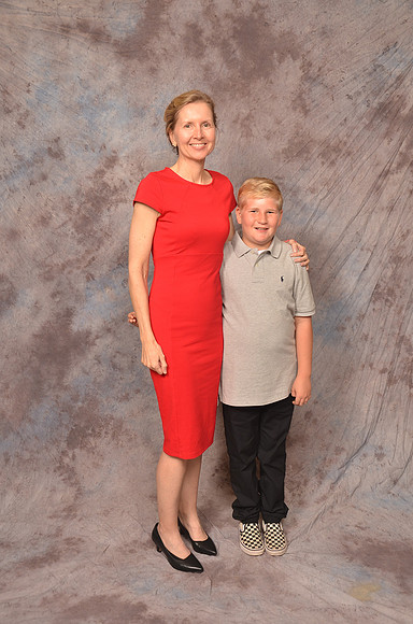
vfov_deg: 51.4
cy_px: 312
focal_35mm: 38
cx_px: 206
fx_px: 648
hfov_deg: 35.3
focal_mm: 25
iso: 200
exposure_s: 1/60
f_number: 5.6
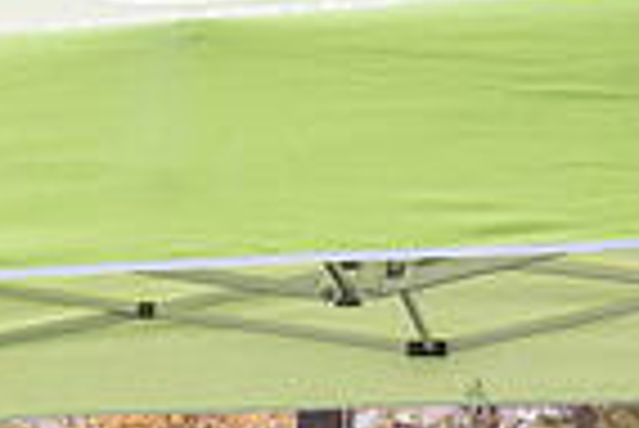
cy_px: 731
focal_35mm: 170
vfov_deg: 7.9
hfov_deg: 11.7
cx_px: -191
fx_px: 3021
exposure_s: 1/200
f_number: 5.6
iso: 640
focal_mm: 38
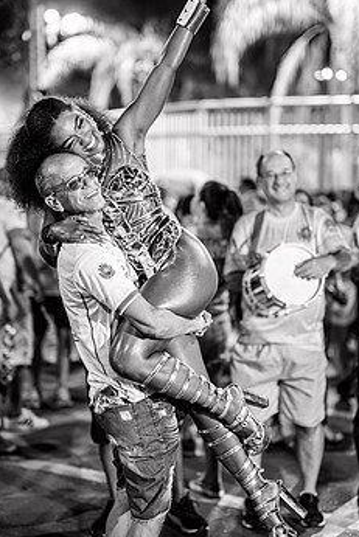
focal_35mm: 65
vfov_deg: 30.9
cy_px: 245
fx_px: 971
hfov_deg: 20.9
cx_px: 204
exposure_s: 1/320
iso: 2500
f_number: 1.2
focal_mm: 50
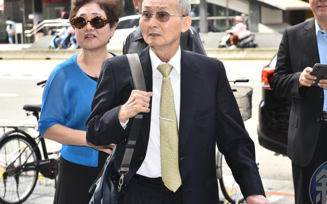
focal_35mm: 88
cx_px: 170
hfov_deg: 23.5
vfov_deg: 14.8
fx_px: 784
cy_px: 90
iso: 400
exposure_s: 1/250
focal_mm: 66
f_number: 6.3
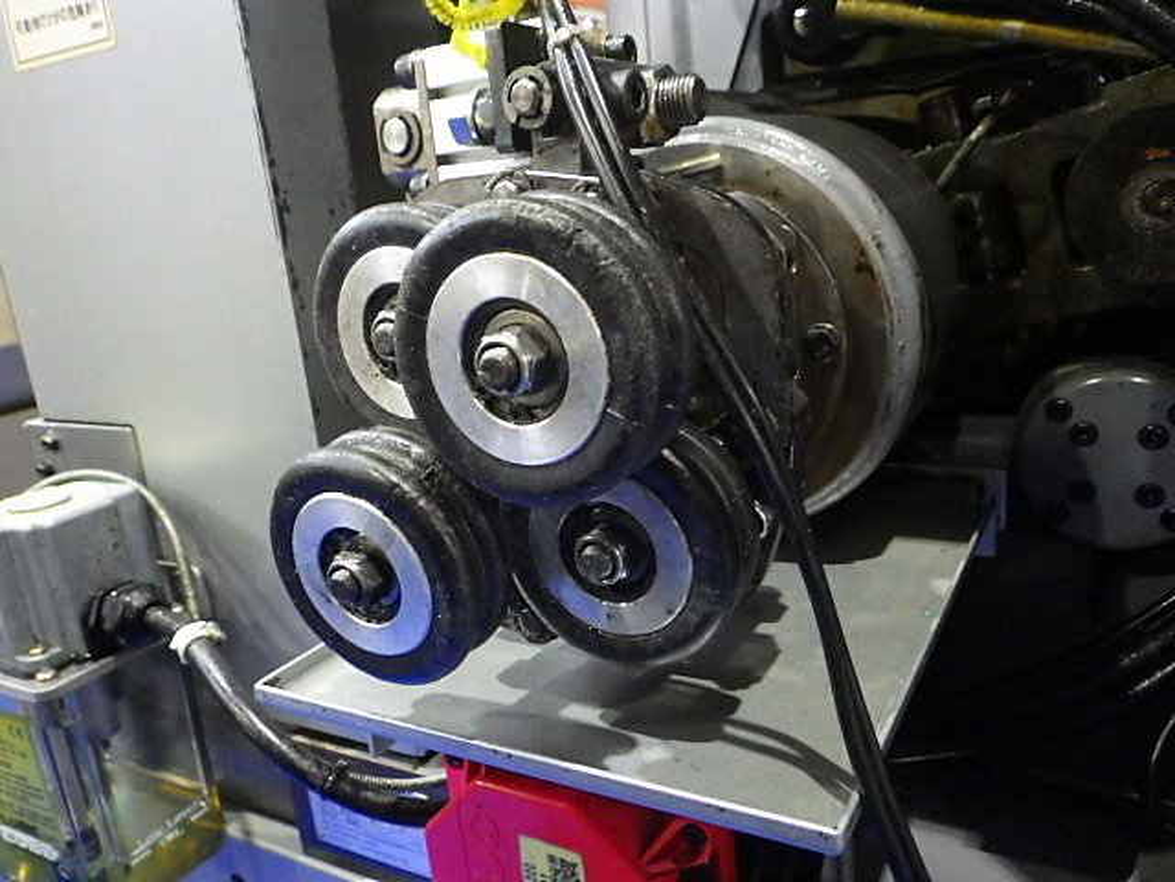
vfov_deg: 49.7
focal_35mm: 28
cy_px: 441
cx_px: 588
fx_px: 950
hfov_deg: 63.4
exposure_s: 1/30
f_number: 3.5
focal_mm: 5
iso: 1600
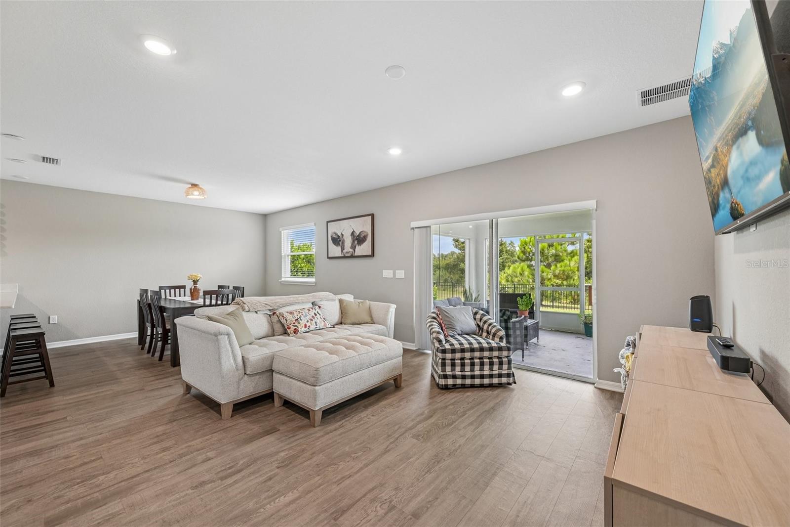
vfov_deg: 81.2
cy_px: 264
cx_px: 395
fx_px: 307
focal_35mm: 14
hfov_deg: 104.3
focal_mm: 14
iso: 400
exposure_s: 1/25
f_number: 8
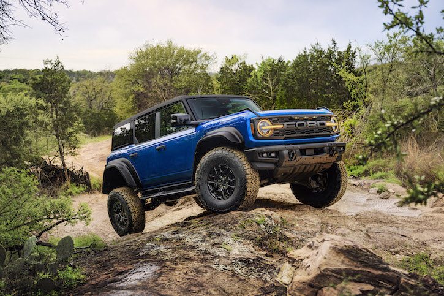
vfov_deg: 33.4
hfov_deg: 48.5
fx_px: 493
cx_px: 222
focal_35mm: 40
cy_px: 148
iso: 100
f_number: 3.5
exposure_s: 1/400
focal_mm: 40
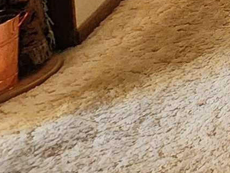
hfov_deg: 10.9
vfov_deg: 11.3
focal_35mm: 94
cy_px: -312
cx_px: 721
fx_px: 625
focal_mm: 2.2
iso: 640
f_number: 2.2
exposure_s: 1/24
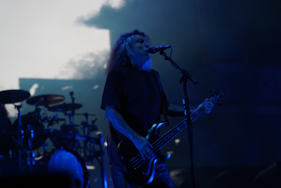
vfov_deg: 13.0
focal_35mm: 105
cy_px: 94
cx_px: 140
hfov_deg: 19.5
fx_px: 820
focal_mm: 105
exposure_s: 1/125
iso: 250
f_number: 4
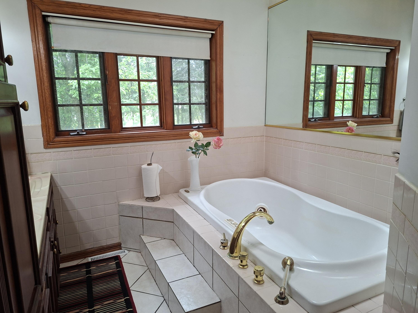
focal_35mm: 23
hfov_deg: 73.9
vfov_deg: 58.9
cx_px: 209
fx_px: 278
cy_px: 156
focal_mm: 5.54
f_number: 1.8
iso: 250
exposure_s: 1/120
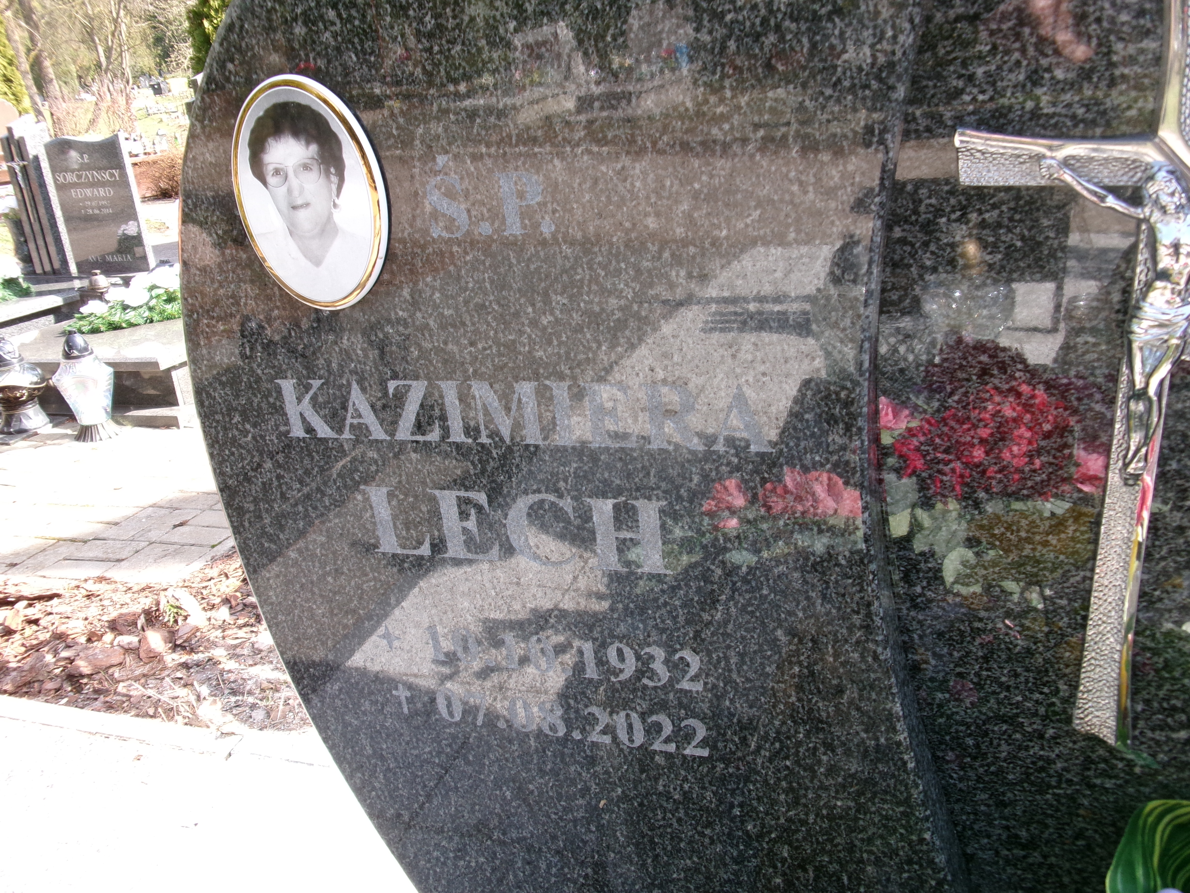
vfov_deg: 49.7
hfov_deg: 63.4
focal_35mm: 28
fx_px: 963
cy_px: 446
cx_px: 595
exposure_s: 1/105
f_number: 3.9
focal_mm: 5.1
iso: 100
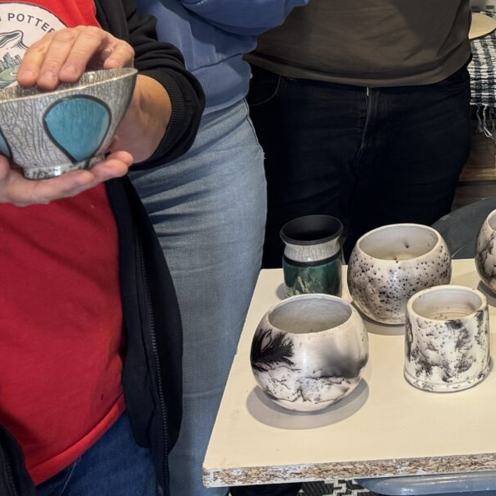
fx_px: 1459
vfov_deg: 18.1
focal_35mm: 90
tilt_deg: -8.6
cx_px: 623
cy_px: -143
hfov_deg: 18.1
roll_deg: +0.3
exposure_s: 1/50
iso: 160
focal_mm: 6.76
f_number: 1.78
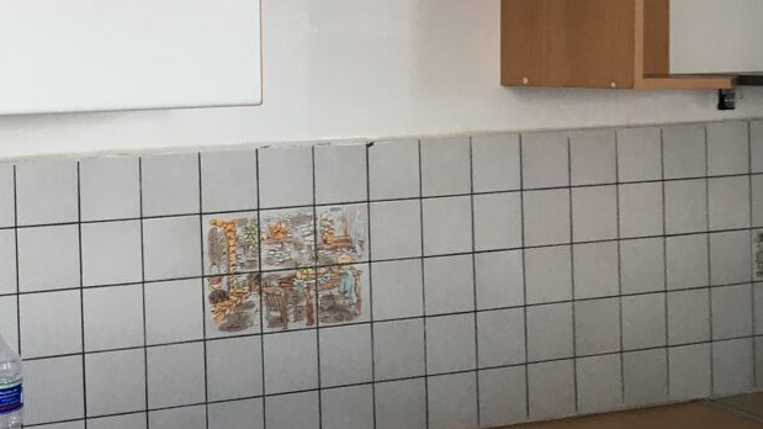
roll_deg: +1.2
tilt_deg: +0.7
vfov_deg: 17.6
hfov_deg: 30.3
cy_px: 91
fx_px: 1376
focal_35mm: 68
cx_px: 166
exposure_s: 1/33
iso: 80
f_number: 2.2
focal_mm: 4.15
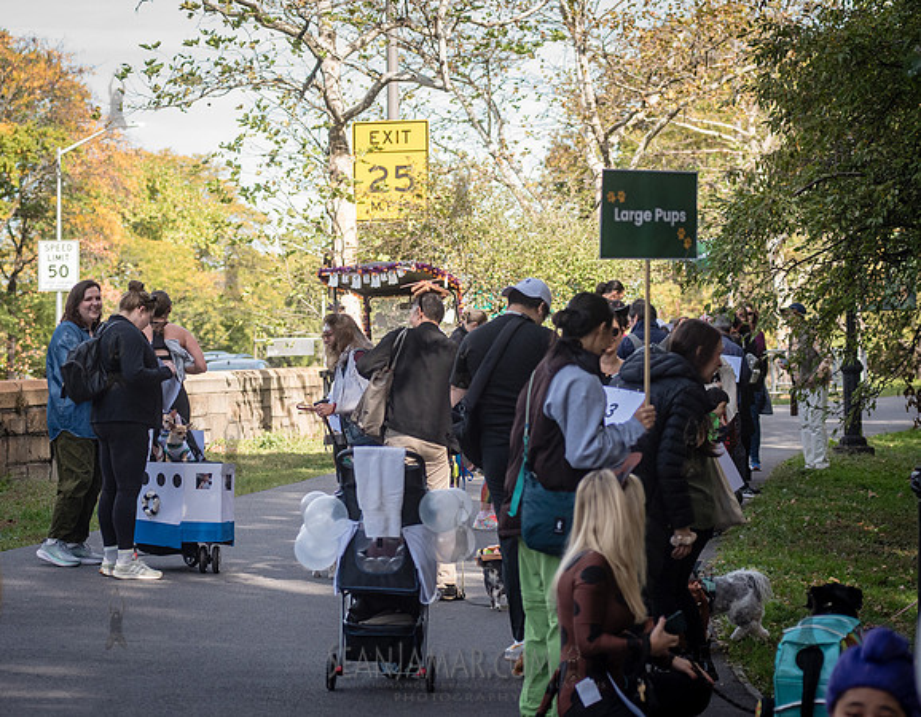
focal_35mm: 117
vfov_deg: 13.0
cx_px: 445
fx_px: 3157
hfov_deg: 16.6
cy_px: 321
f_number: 4
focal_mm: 80
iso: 1000
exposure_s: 1/2000
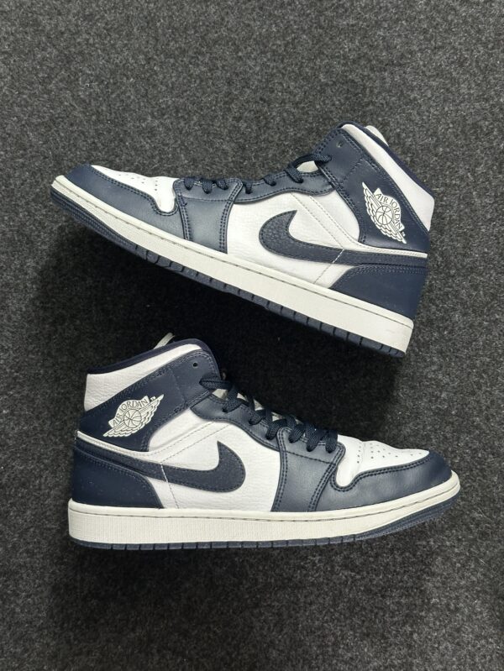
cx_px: 252
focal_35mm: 48
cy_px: 336
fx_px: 931
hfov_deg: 30.3
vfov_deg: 39.6
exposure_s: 1/33
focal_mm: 6.86
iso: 200
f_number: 1.78
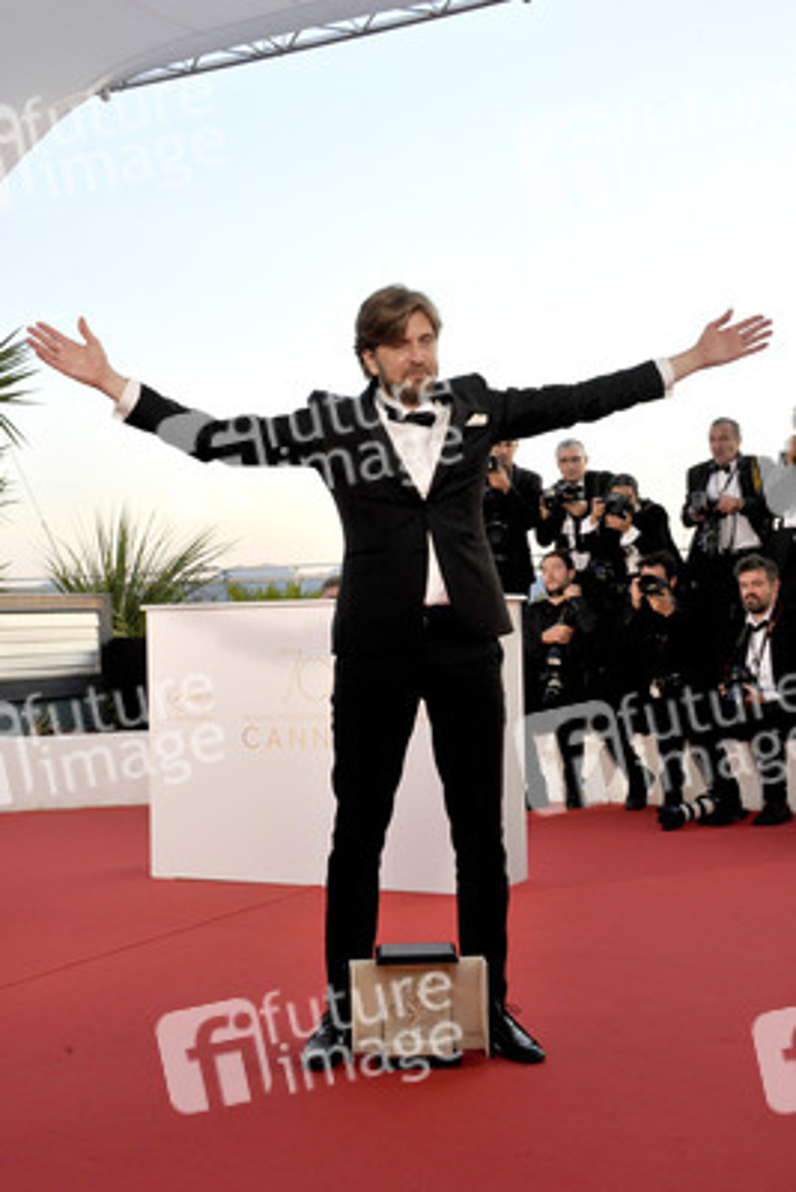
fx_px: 1590
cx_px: 398
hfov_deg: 28.1
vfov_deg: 41.1
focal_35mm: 48
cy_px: 596
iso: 1600
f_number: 8
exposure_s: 1/250
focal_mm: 48
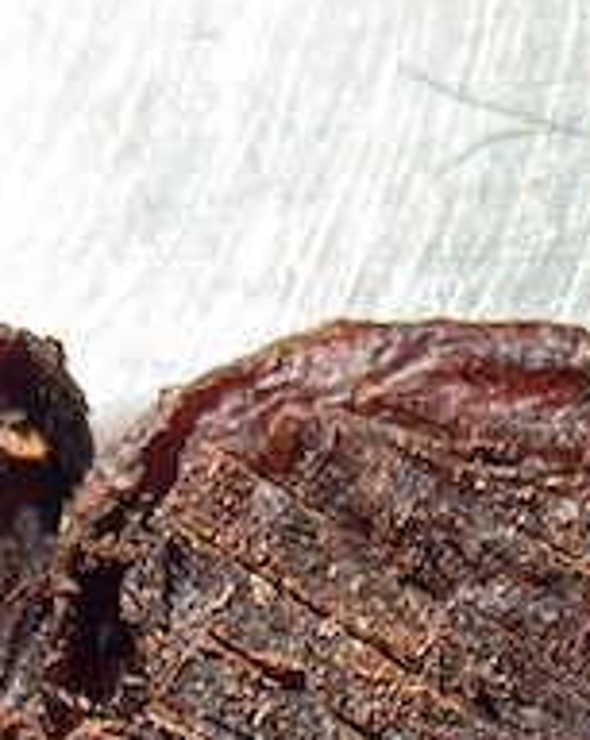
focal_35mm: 228
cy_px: 1623
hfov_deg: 6.7
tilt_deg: -65.9
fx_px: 4988
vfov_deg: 8.0
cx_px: 706
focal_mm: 6.76
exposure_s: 1/2105
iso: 100
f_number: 1.78
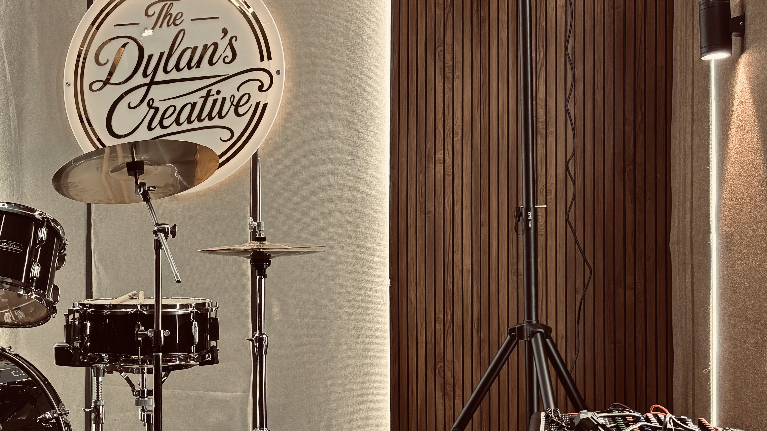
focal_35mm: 50
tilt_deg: +0.6
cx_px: 146
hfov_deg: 39.6
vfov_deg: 23.9
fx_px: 1017
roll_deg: -0.8
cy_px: 233
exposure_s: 1/50
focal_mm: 5.96
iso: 80
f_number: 1.6
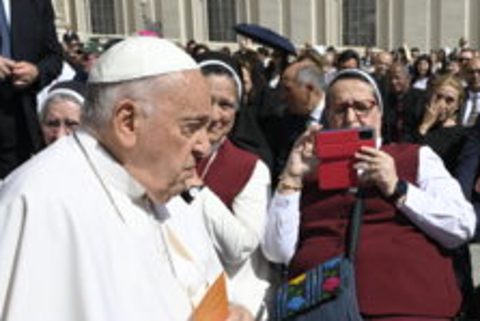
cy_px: 273
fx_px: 814
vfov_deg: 21.9
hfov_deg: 32.6
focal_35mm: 61
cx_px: 323
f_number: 10
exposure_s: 1/800
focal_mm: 34
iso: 250
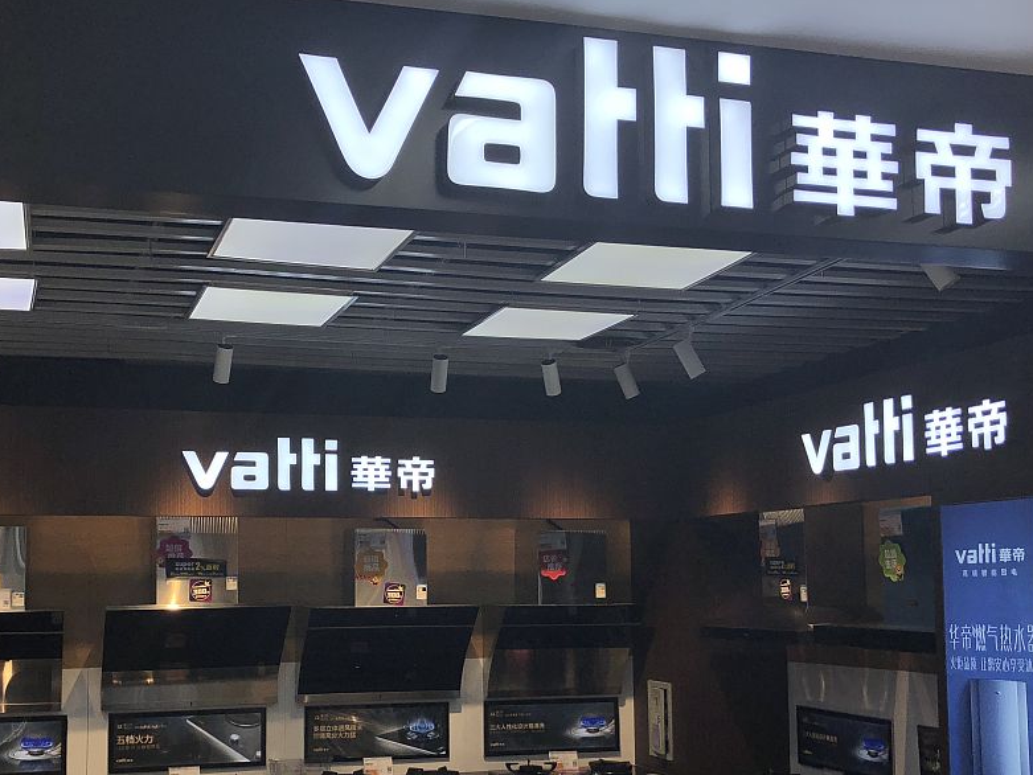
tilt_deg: +4.4
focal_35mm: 43
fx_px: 1283
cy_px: 525
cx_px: 403
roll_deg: +0.1
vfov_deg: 33.3
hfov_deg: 43.6
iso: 20
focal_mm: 3.99
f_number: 1.8
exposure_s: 1/495
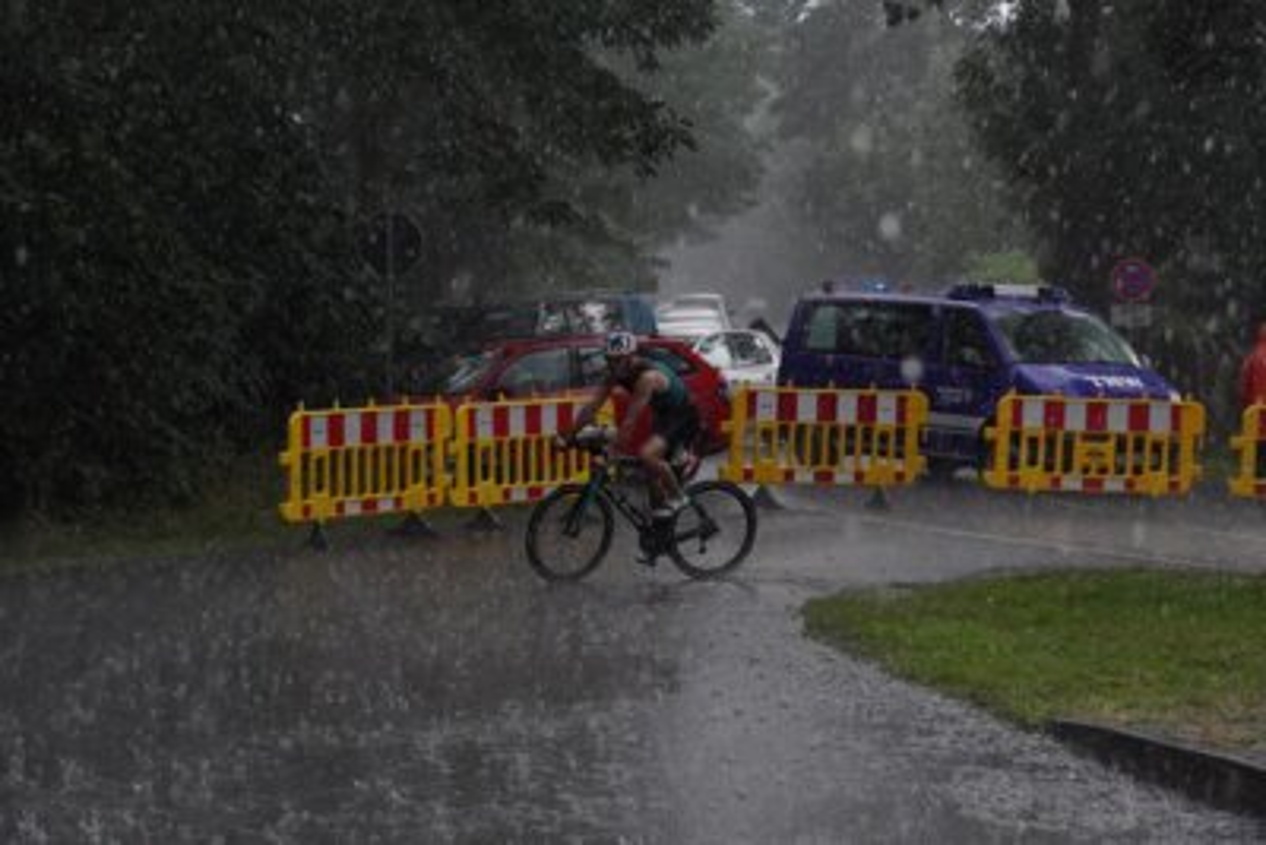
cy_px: 422
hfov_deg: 22.6
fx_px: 3166
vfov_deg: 15.2
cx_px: 633
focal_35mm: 90
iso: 2500
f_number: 6.3
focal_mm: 60
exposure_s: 1/640
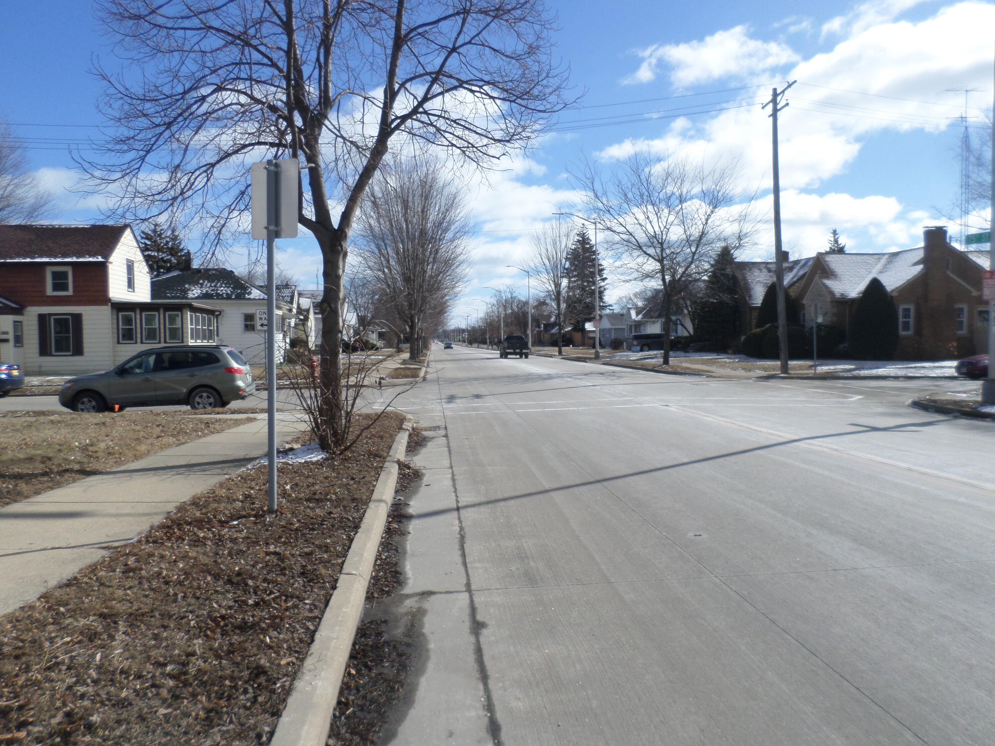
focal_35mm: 25
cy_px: 373
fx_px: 719
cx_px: 498
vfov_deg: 54.9
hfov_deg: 69.4
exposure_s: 1/2000
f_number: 2.5
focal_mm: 4.5
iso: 80
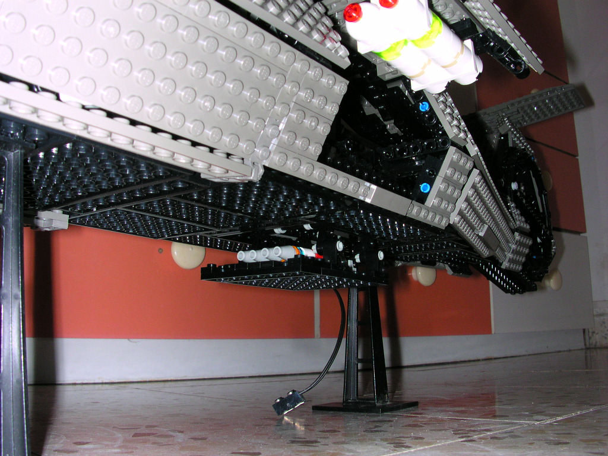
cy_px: 228
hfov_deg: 50.1
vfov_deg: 38.7
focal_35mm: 37
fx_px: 650
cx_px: 304
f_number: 4.5
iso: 100
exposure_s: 1/60
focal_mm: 5.6
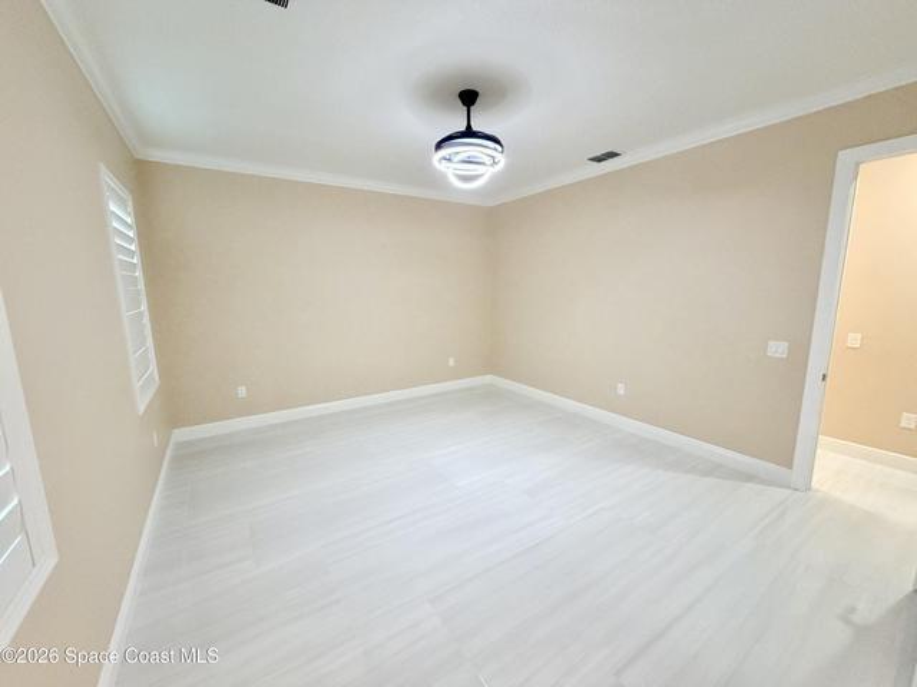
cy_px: 344
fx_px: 371
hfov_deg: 102.1
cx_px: 458
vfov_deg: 85.7
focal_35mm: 14
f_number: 2.2
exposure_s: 1/60
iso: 320
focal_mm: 2.22
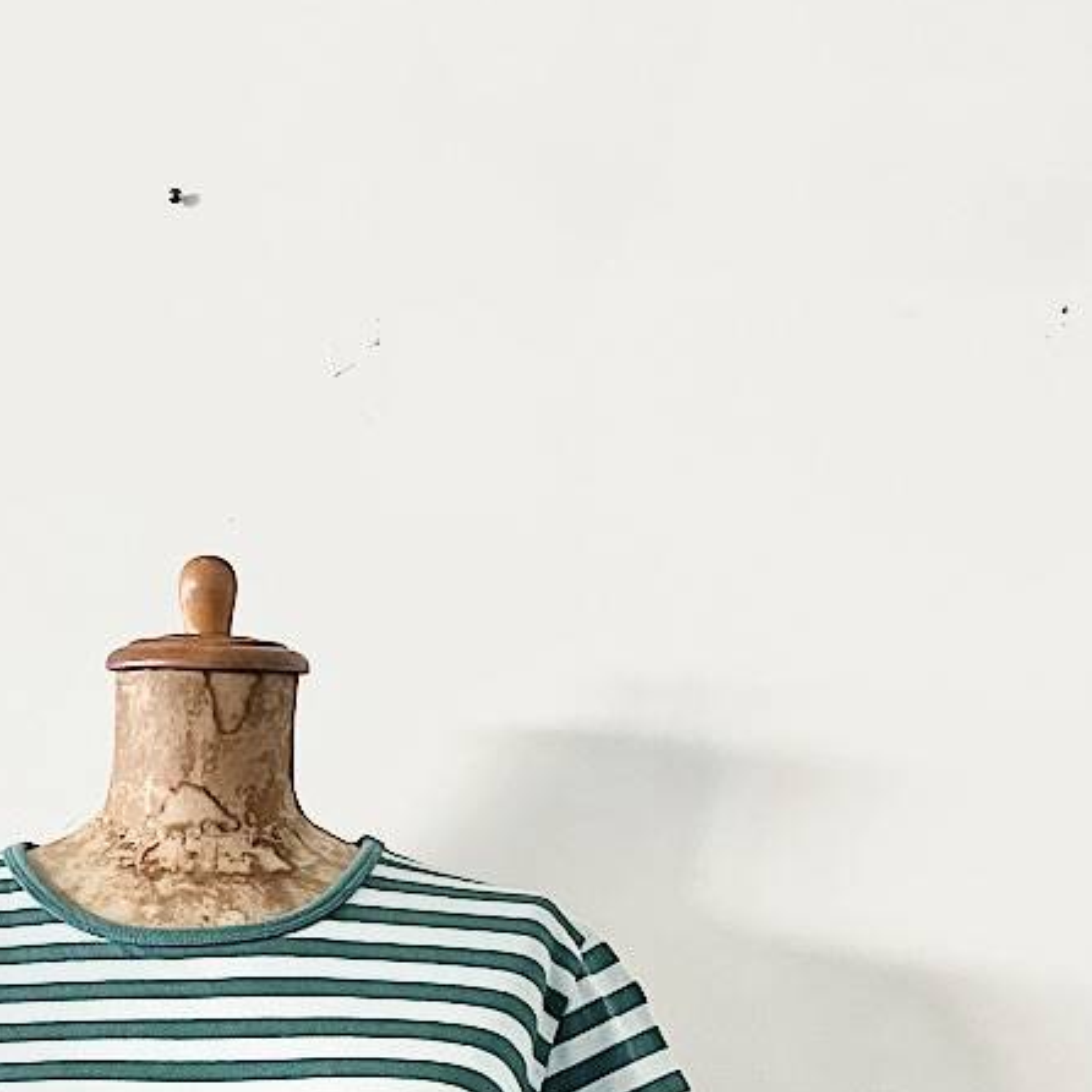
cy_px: 1239
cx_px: 184
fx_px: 2356
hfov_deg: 25.5
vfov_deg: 24.2
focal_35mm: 66
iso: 200
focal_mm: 5.1
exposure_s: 1/60
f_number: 1.6
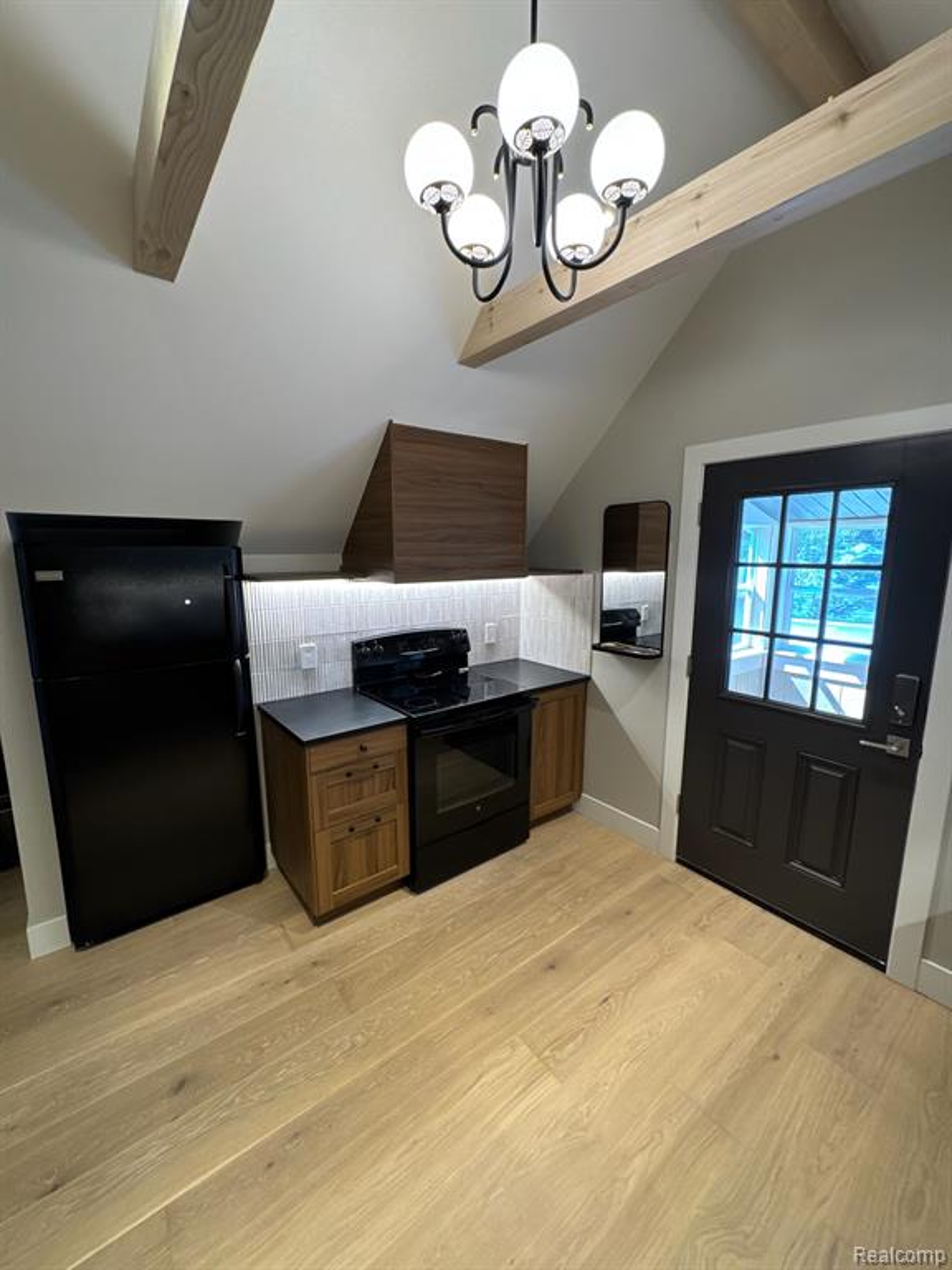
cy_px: 635
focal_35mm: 14
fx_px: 513
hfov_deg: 85.7
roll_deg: -0.9
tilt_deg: -8.9
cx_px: 476
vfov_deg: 102.1
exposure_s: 1/60
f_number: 2.2
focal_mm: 2.22
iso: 160
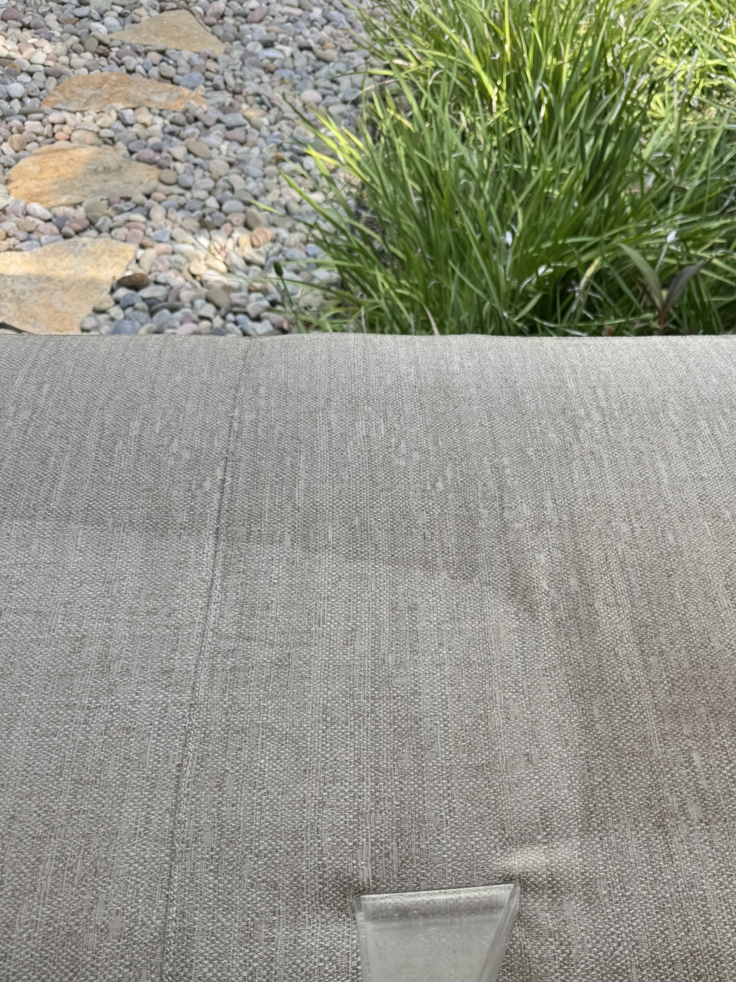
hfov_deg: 41.0
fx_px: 964
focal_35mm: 34
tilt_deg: -49.7
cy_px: 596
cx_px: 517
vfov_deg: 53.5
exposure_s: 1/318
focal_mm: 6.76
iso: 80
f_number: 1.78
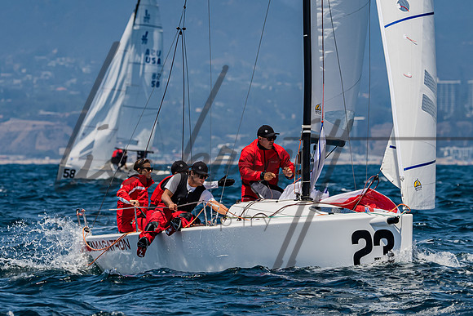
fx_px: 5158
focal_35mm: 393
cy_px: 184
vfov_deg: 3.5
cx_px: 253
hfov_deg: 5.3
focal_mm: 220
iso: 400
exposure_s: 1/2000
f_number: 6.3
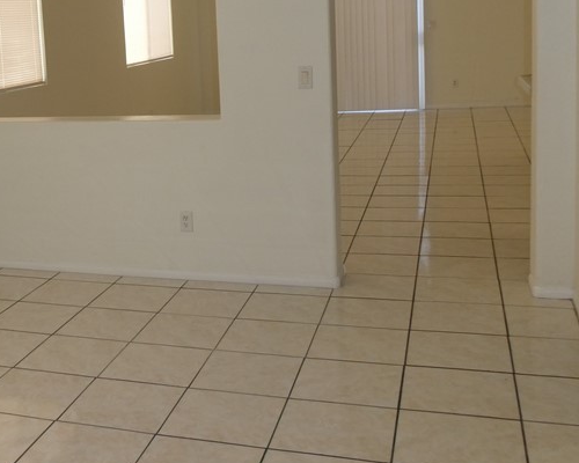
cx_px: 79
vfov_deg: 31.2
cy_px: 146
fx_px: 823
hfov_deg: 36.8
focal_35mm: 48
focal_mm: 4.3
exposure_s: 1/60
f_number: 3.3
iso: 100
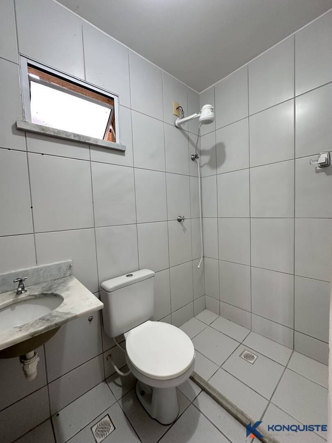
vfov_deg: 102.1
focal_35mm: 14
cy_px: 222
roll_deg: +1.4
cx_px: 166
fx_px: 179
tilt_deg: -2.4
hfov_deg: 85.7
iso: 250
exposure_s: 1/60
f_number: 2.2
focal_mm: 2.22
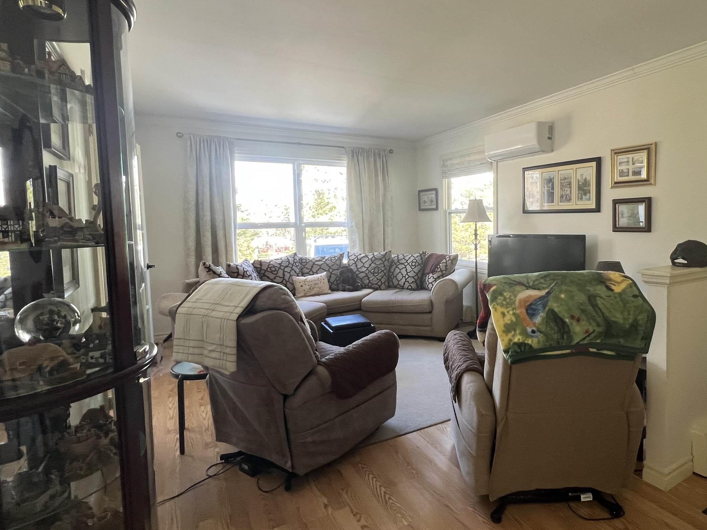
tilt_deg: -5.1
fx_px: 388
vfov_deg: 68.6
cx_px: 435
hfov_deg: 83.3
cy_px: 254
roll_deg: +2.1
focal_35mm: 19
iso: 160
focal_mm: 1.57
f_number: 1.8
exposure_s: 1/99
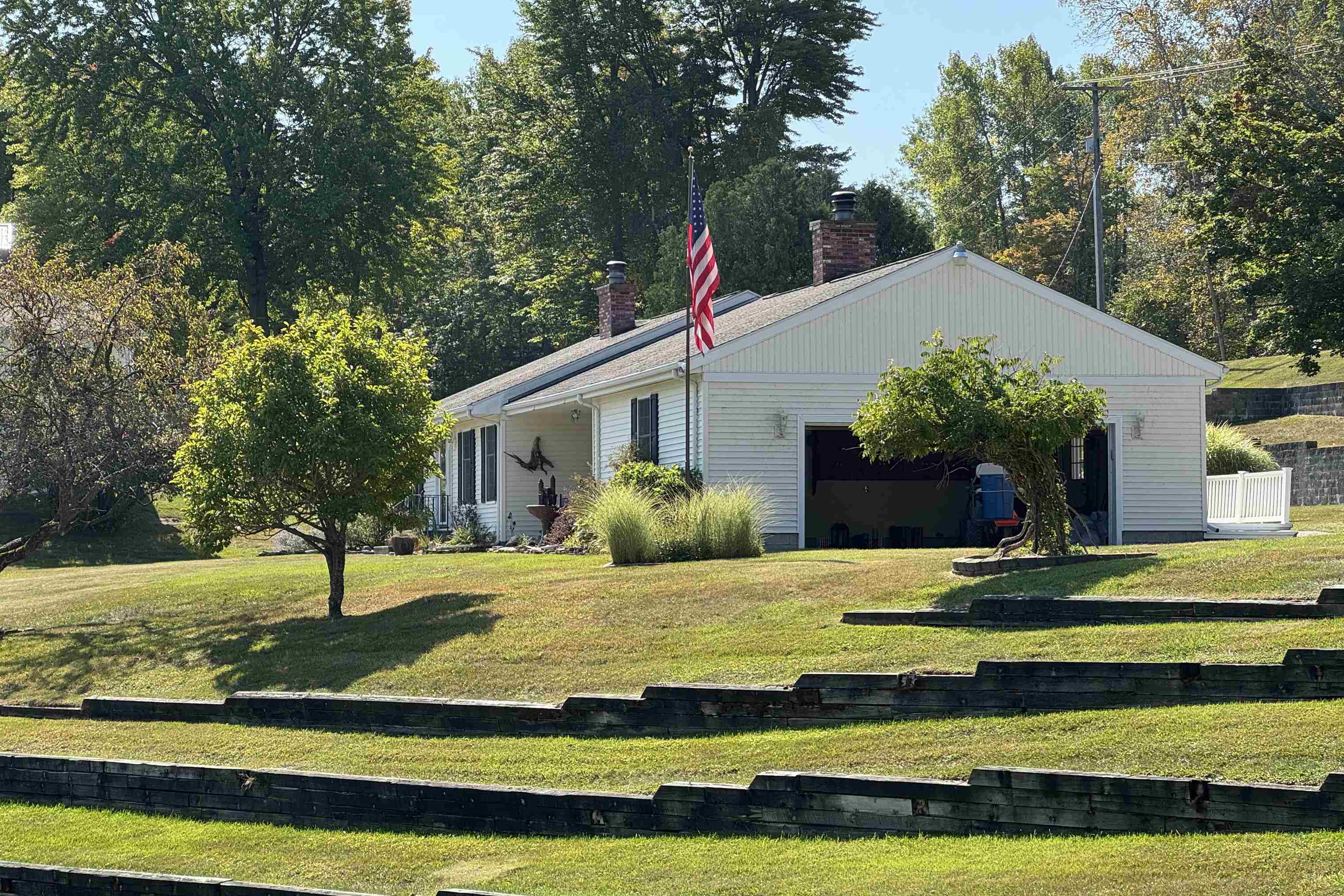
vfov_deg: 16.9
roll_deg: -0.6
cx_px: 672
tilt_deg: +2.0
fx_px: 3024
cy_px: 433
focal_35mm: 81
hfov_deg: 25.1
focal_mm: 9
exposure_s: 1/384
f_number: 2.8
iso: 25
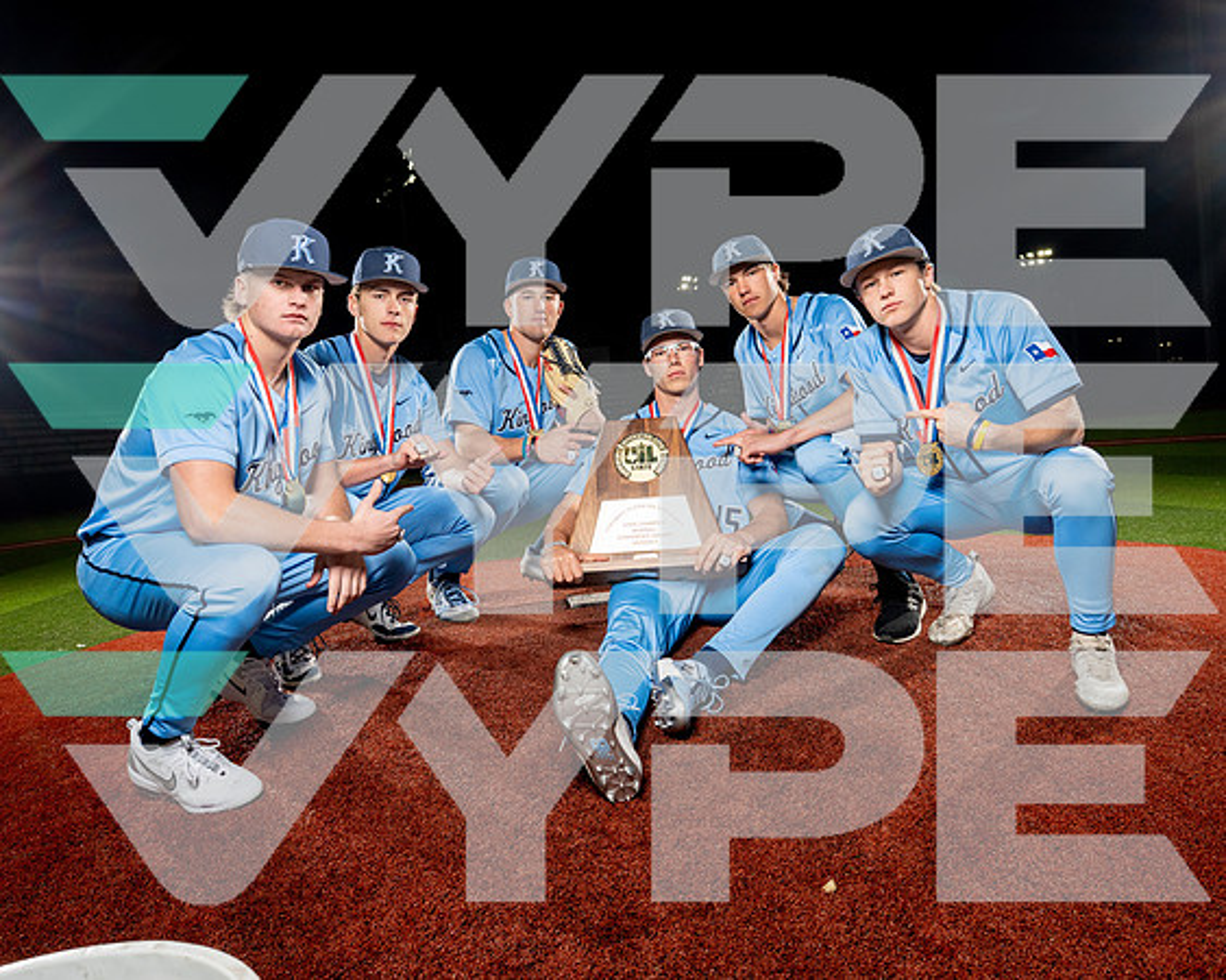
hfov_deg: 64.0
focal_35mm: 27
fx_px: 980
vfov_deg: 53.1
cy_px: 490
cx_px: 613
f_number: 8
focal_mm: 24
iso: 800
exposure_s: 1/250
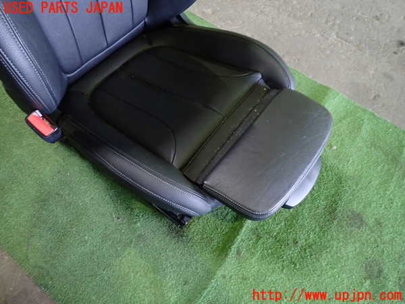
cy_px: 152
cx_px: 202
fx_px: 292
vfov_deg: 54.9
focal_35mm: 25
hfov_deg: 69.4
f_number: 2
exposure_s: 1/30
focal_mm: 4.5
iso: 640
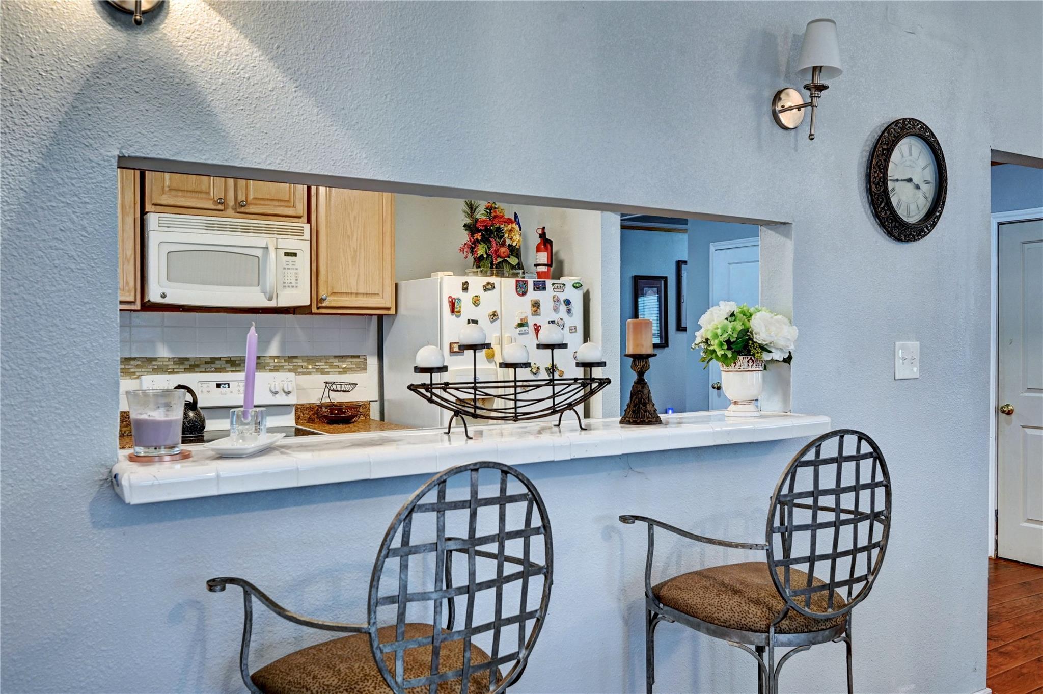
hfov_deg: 62.0
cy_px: 347
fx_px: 868
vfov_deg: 43.5
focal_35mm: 30
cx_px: 522
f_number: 8
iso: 400
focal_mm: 30
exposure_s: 1/5
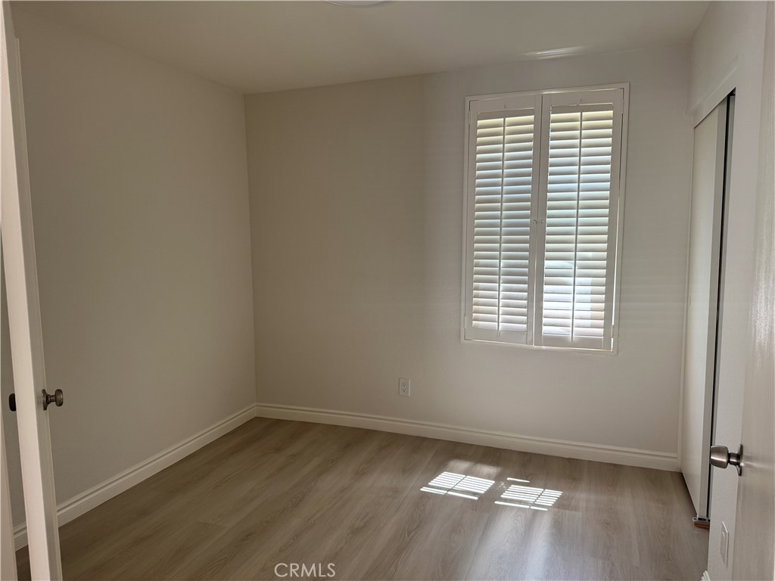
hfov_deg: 71.6
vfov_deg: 56.8
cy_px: 290
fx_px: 537
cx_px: 388
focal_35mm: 24
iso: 100
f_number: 1.78
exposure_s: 1/162
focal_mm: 6.76
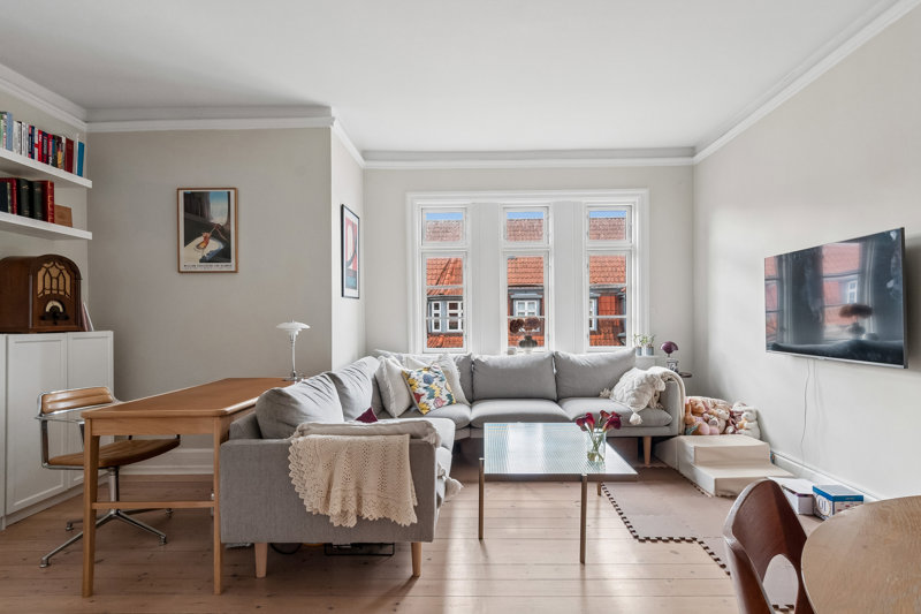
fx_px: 460
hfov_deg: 90.0
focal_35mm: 18
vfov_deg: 67.4
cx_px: 460
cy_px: 307
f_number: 10
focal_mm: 12
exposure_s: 1/40
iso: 400
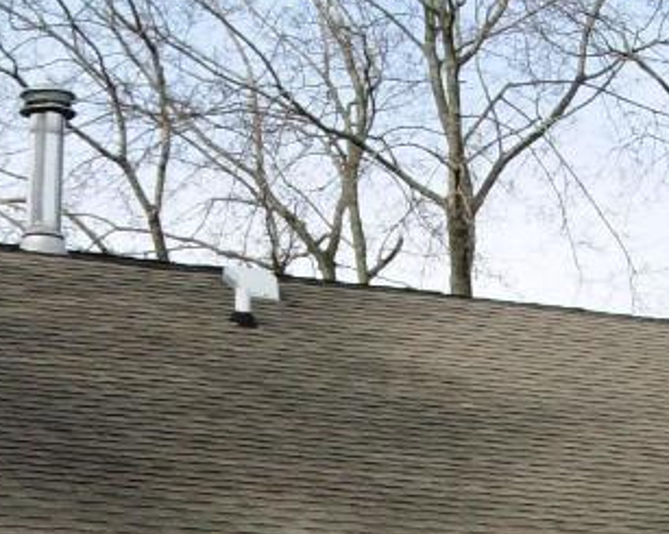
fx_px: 3264
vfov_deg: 9.3
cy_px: 558
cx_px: 560
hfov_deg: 11.6
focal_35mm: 165
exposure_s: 1/264
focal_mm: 7.5
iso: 50
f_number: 5.4
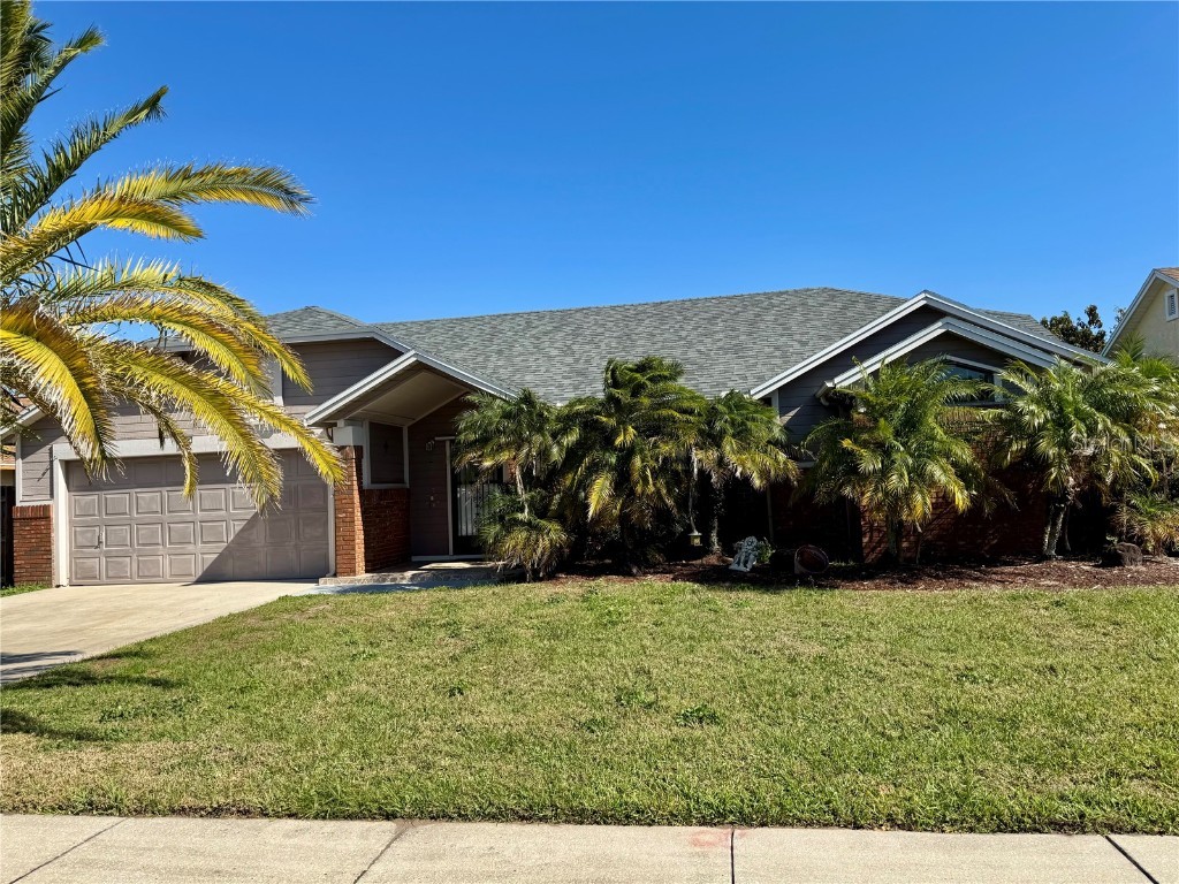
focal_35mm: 24
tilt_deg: +3.4
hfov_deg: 71.6
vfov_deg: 56.8
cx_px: 590
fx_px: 817
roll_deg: +2.4
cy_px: 442
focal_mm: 6.76
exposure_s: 1/3802
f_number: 1.78
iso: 80
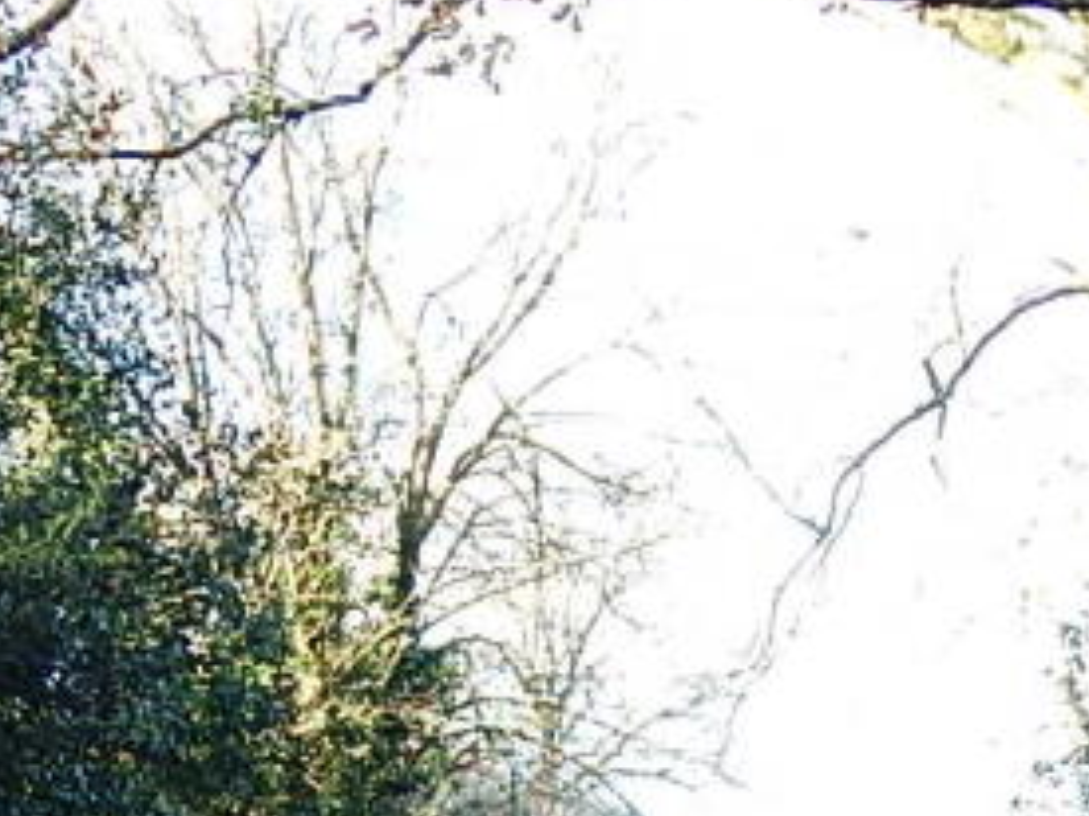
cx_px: 626
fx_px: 2579
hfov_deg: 23.8
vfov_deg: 16.6
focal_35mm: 82
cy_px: 1173
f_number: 3
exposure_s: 1/100
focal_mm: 4
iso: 125
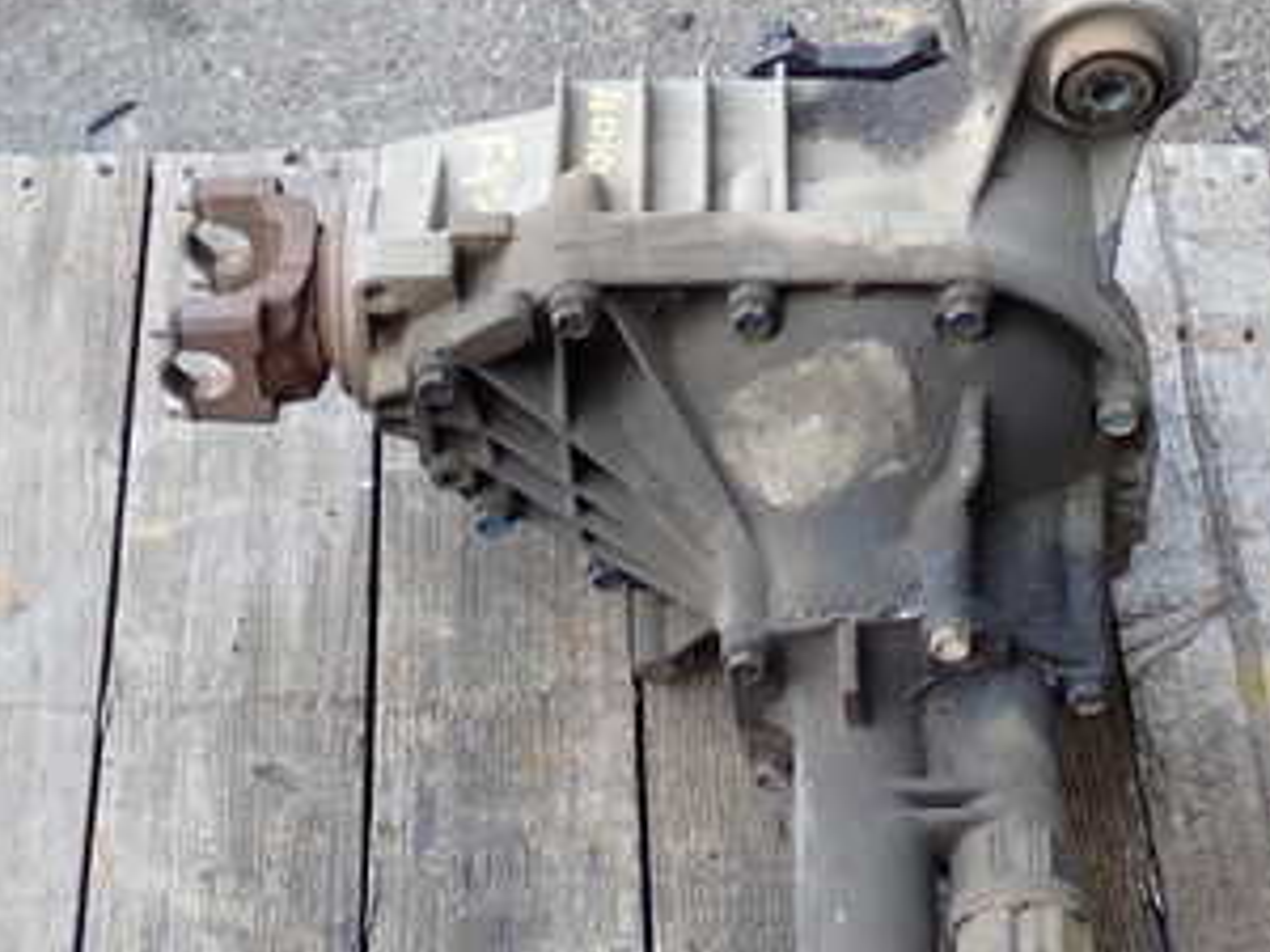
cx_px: 775
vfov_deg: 17.8
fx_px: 3008
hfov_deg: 23.8
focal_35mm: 82
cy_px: 757
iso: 125
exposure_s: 1/80
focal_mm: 7.31
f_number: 2.8
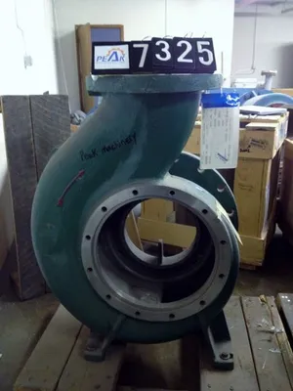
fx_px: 395
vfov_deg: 52.6
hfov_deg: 40.7
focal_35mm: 35
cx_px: 146
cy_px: 196
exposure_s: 1/20
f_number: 2.4
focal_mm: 4.28
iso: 320
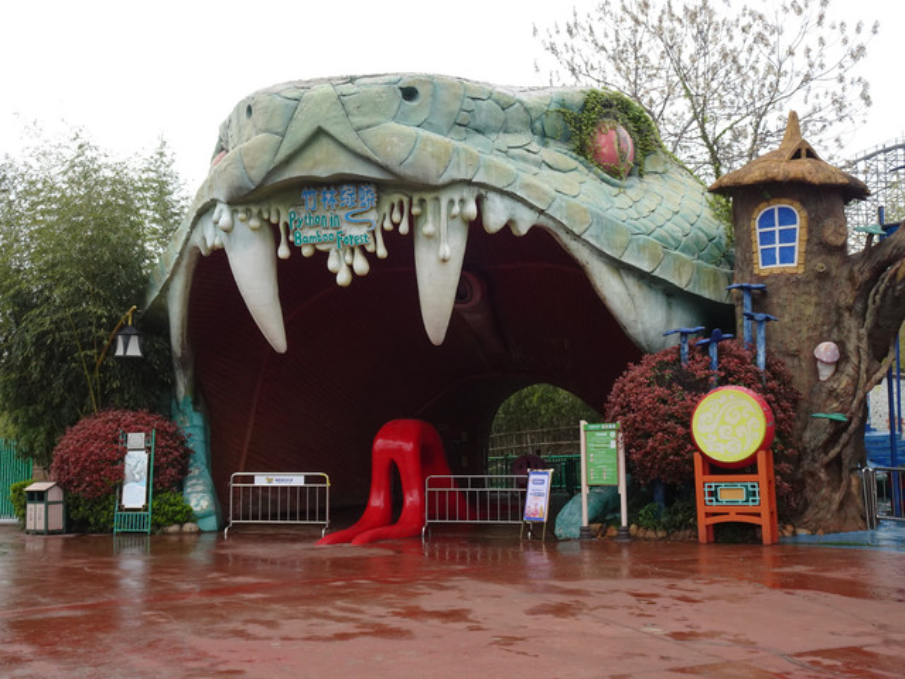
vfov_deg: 38.7
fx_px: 967
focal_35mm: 37
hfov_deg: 50.1
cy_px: 340
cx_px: 452
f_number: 4
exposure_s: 1/250
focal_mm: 6.26
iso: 200
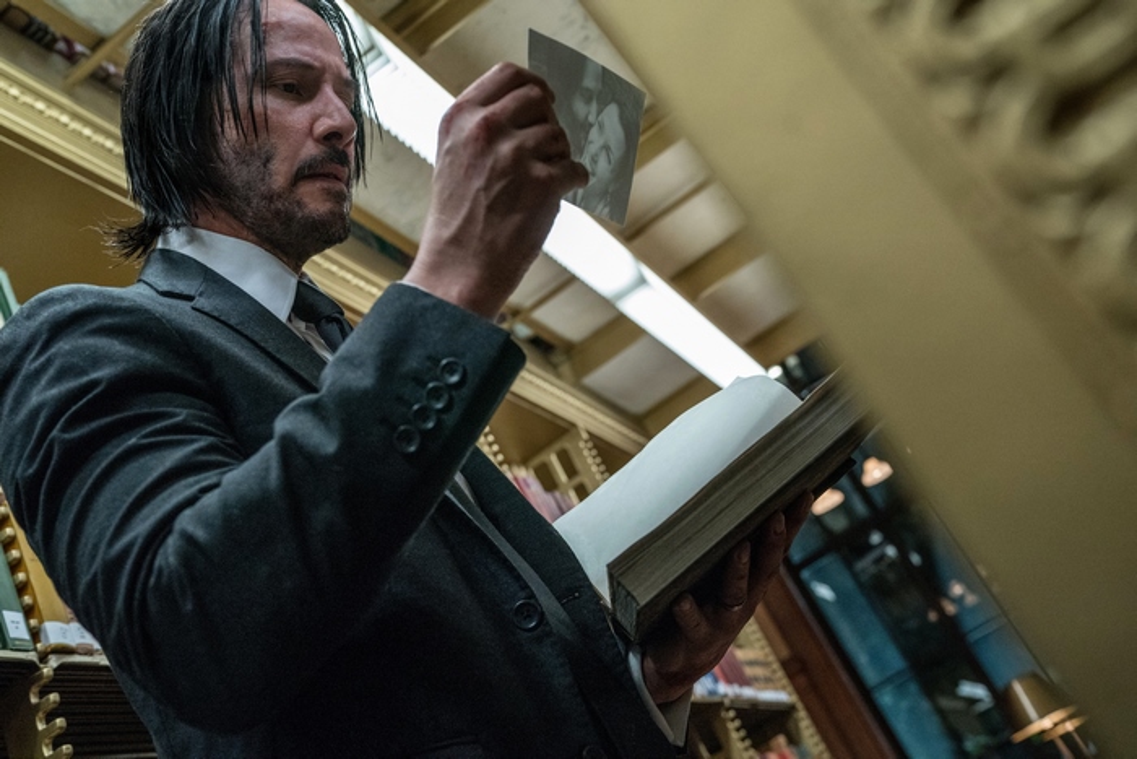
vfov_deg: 35.1
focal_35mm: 38
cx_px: 568
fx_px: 1200
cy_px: 380
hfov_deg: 50.7
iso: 4000
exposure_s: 1/200
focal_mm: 38
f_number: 4.5
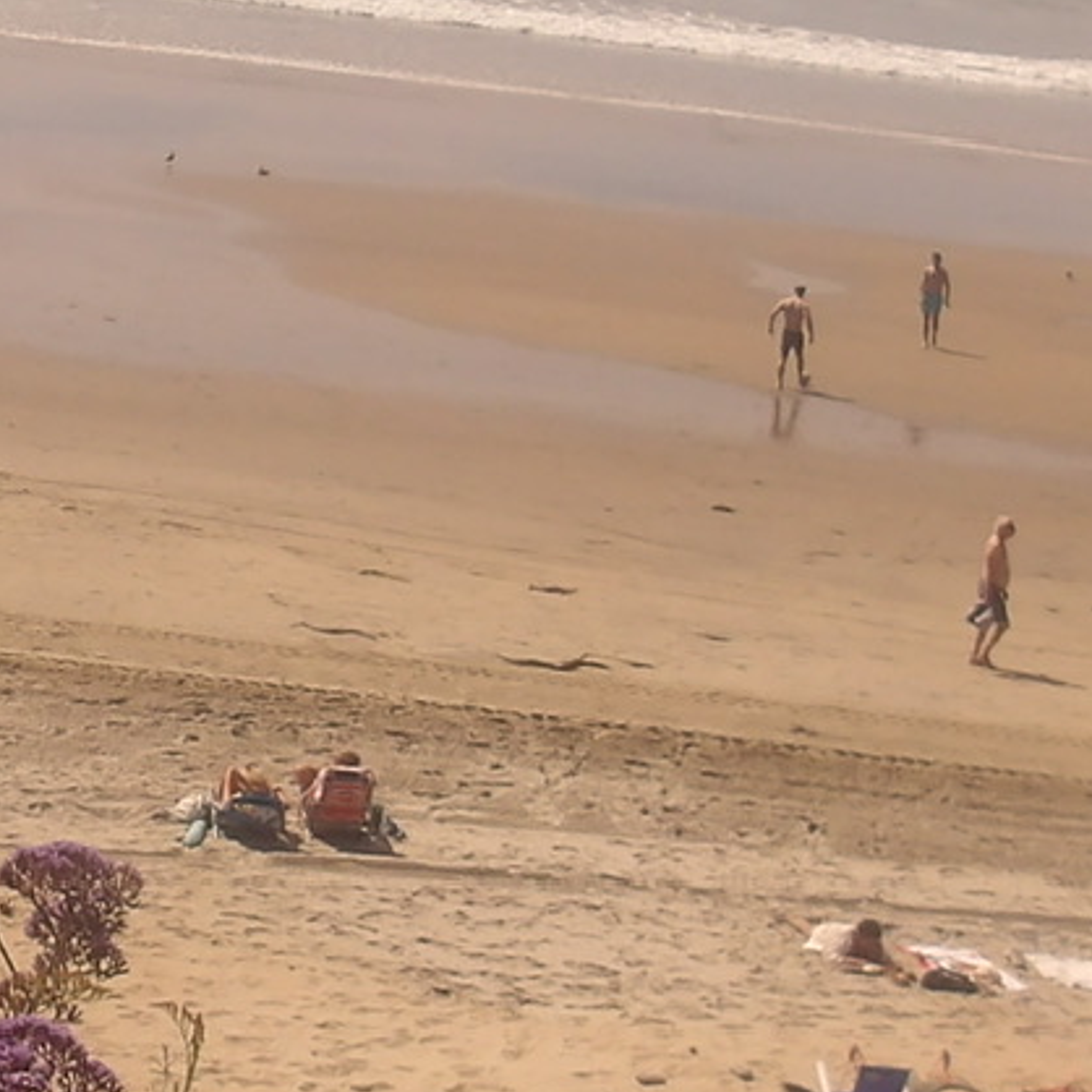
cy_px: 225
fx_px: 4176
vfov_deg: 14.8
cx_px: -26
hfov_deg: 14.6
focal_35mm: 117
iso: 100
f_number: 10.4
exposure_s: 1/256
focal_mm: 4.9
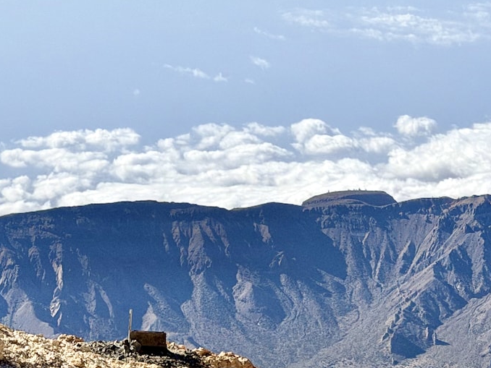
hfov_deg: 14.1
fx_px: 1930
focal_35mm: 136
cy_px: 288
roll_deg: +0.0
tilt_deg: -9.4
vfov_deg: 10.9
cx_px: 583
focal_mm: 6.76
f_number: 1.78
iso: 80
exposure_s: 1/7874
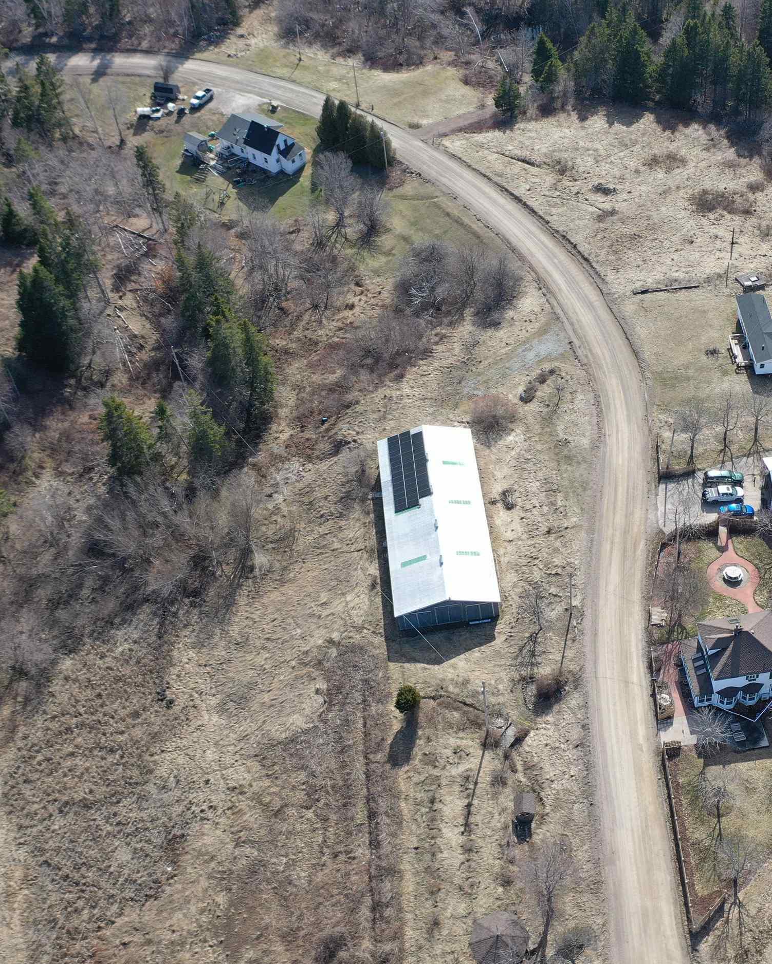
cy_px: 516
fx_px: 1228
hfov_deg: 34.0
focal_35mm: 43
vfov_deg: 42.9
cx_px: 600
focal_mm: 10.26
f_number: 2.8
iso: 100
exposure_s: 1/100
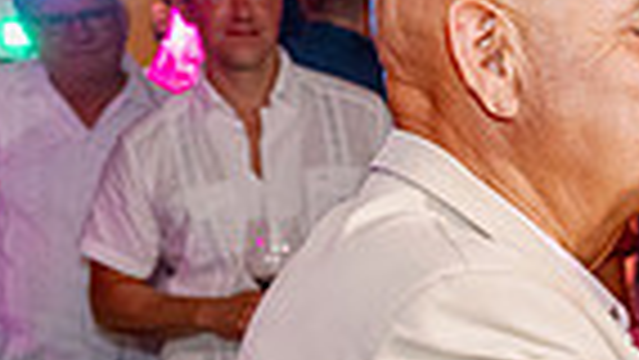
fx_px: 1746
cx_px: 1026
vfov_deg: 11.6
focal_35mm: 103
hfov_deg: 17.9
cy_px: 403
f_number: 3.5
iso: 2000
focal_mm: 24
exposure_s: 1/125
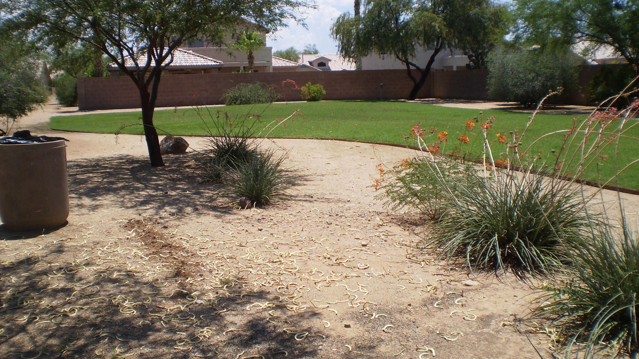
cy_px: 159
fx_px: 678
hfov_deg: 50.5
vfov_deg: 29.7
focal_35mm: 40
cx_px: 316
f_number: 4.6
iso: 64
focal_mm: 6.3
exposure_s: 1/800
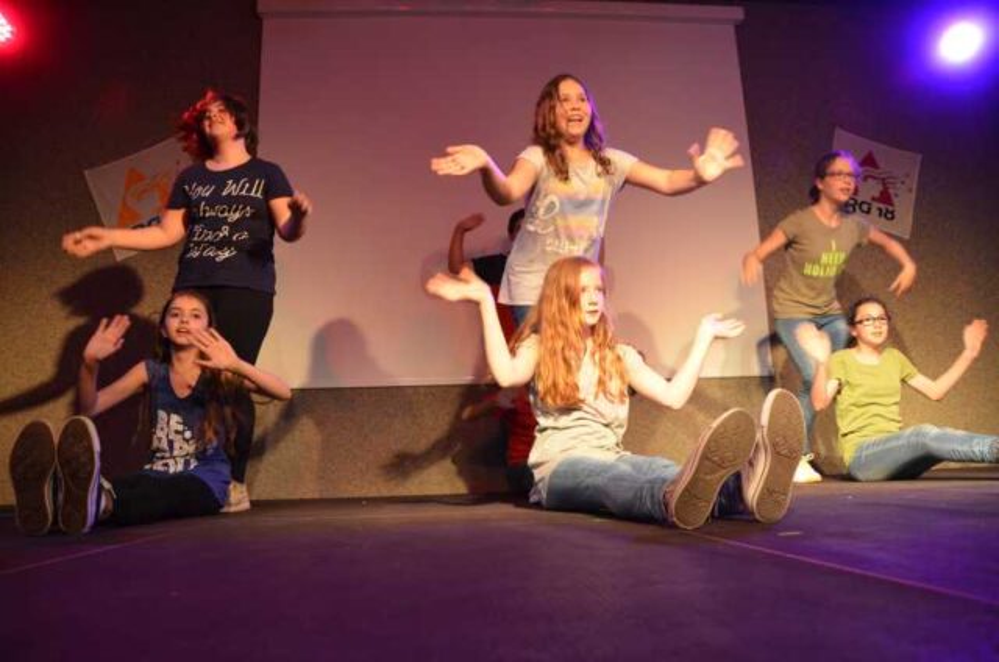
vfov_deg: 47.7
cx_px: 500
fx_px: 748
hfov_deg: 67.5
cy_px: 331
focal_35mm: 27
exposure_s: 1/125
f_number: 4
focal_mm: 18
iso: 800
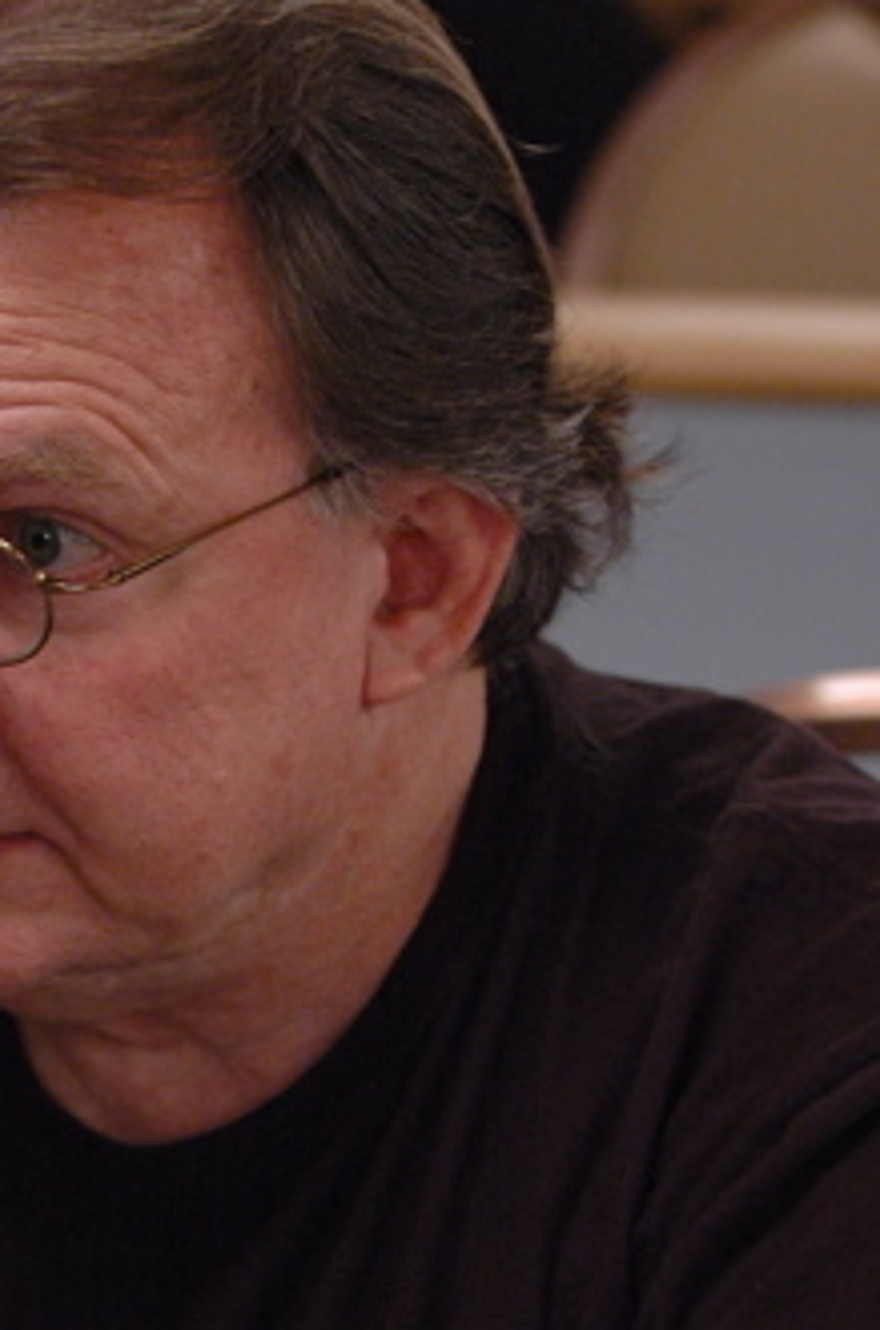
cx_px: -32
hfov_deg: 6.1
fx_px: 8182
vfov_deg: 9.3
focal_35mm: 222
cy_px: 1207
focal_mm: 70
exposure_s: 1/50
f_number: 4
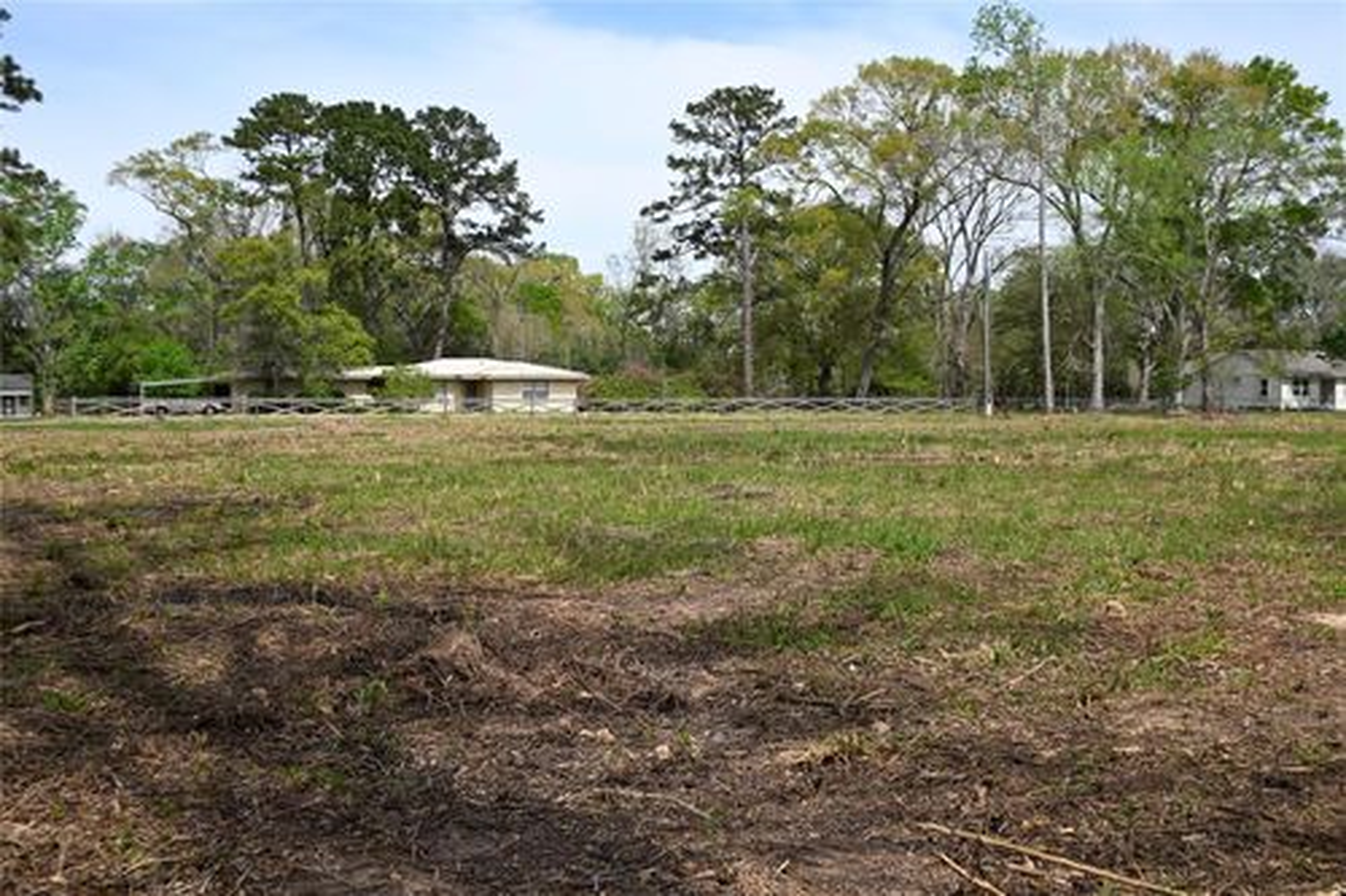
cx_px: 673
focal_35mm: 39
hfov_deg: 49.6
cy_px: 448
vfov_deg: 34.2
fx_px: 1458
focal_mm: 26
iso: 100
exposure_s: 1/250
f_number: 8
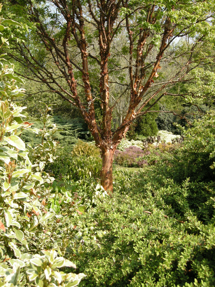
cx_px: 108
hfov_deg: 40.7
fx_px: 290
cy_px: 144
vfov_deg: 52.6
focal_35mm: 35
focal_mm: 7.5
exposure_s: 1/140
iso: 64
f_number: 4.3
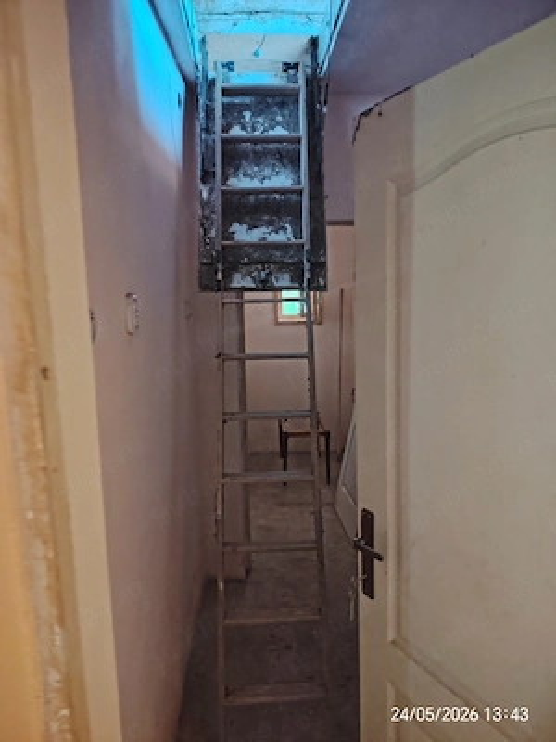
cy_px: 371
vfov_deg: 71.6
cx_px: 278
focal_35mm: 24
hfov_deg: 56.8
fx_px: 514
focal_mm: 5.25
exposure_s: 1/20
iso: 5781
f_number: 1.75
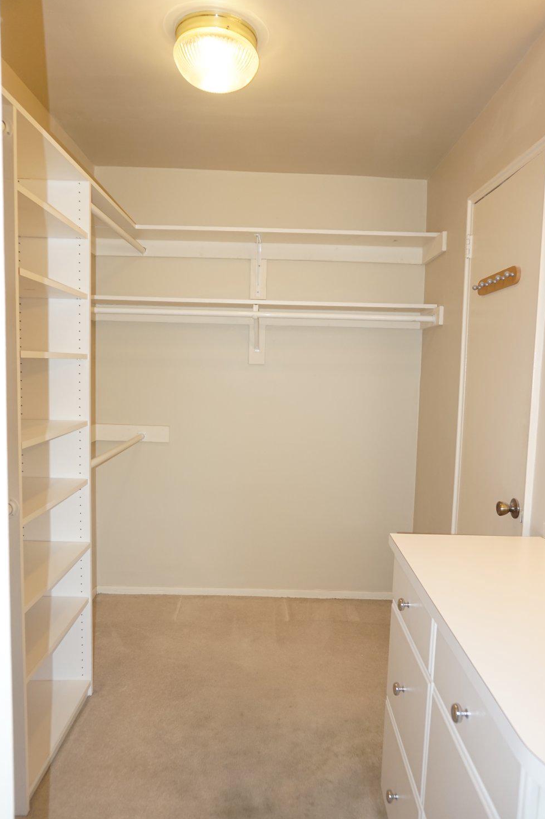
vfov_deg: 71.5
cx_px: 280
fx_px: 569
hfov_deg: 51.2
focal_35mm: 25
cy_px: 423
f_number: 4
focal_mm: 16
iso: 400
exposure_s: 1/60
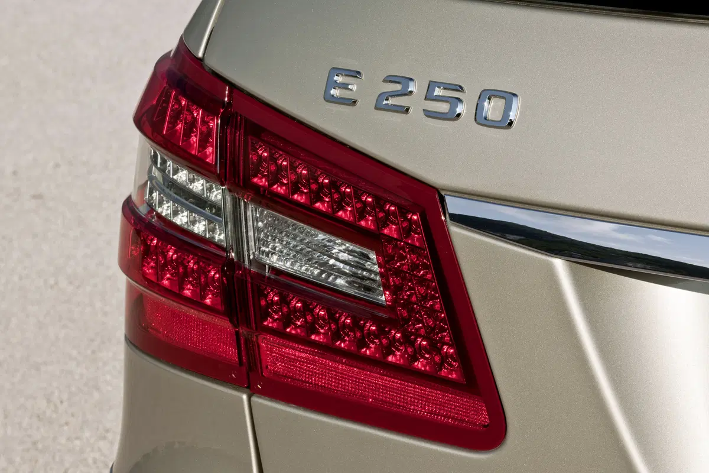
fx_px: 2659
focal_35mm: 135
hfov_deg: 15.2
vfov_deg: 10.2
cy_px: 236
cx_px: 354
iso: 100
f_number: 16
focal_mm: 135
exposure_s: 1/60
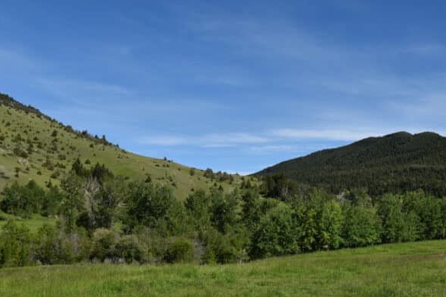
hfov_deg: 44.8
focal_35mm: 42
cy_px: 144
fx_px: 520
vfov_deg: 31.9
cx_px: 334
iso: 400
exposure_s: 1/2000
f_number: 7.1
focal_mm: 24
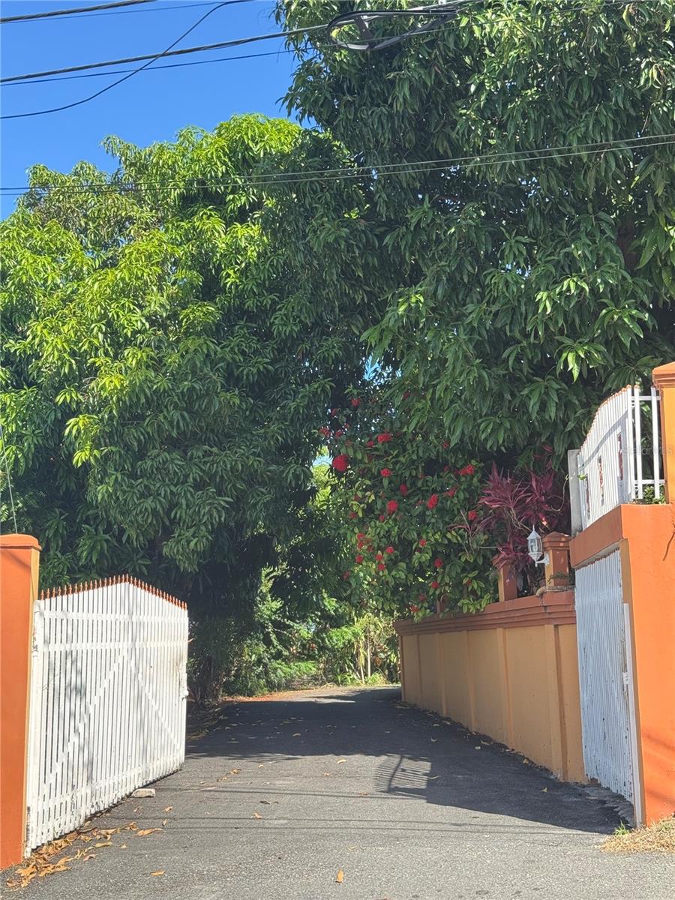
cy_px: 450
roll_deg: +1.7
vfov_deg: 39.7
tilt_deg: +9.4
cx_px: 338
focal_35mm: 48
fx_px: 1248
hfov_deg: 30.3
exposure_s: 1/1133
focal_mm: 6.76
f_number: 1.78
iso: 64
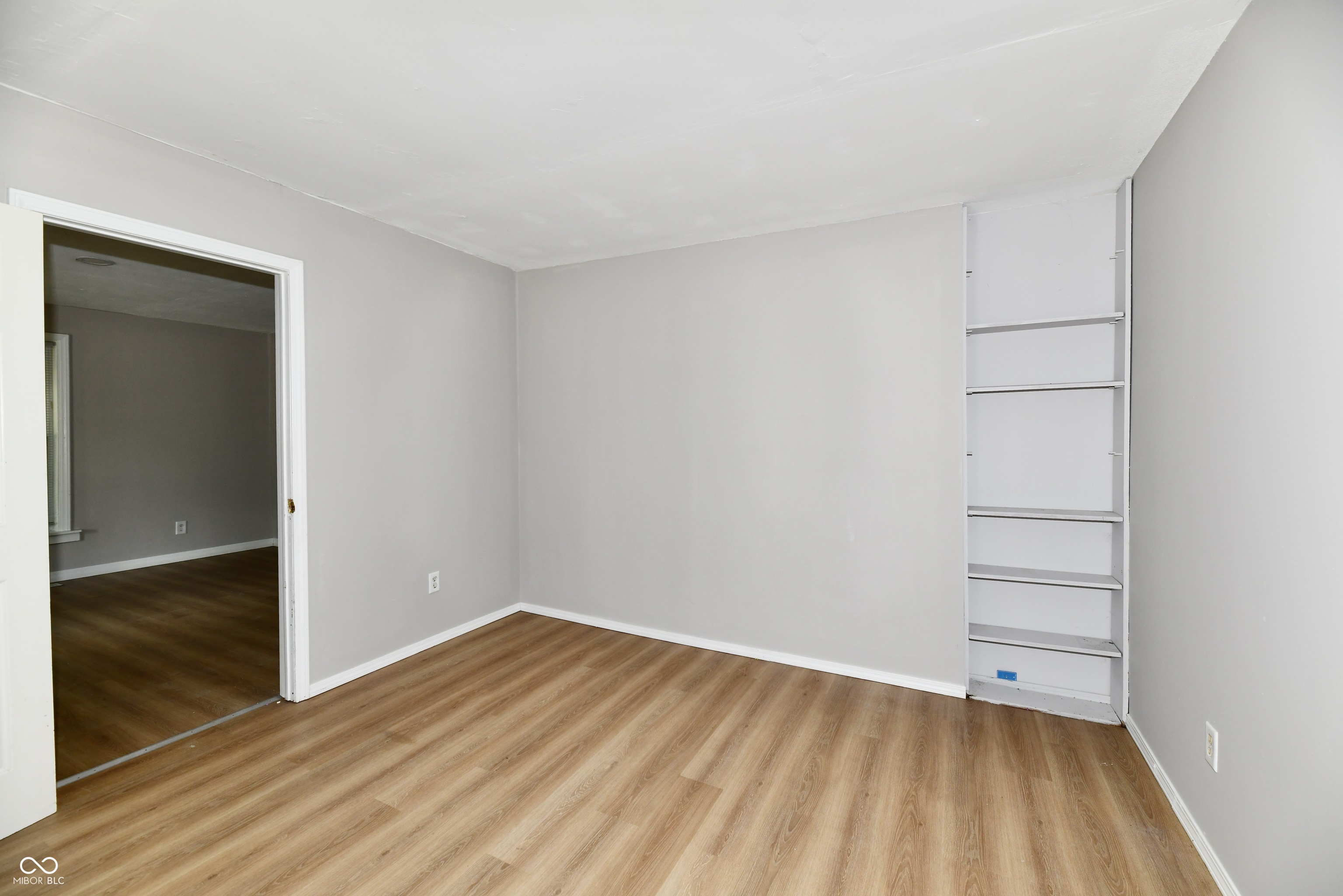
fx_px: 522
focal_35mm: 14
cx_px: 672
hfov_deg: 104.3
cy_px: 448
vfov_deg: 81.2
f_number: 6.3
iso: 640
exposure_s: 1/60
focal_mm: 14
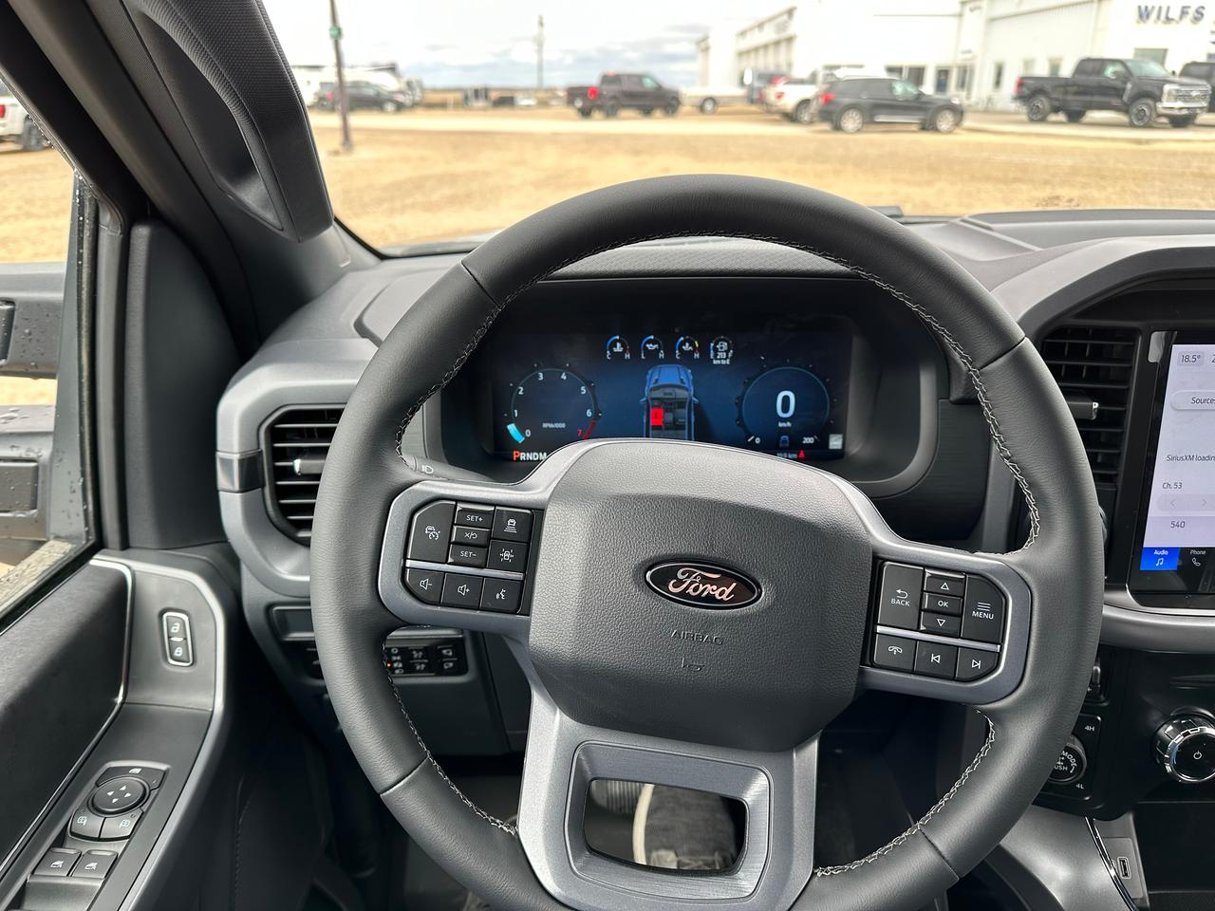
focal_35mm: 24
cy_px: 456
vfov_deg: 56.8
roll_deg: +0.7
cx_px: 608
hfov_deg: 71.6
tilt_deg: -22.1
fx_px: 842
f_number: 1.78
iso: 80
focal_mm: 6.86
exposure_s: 1/303
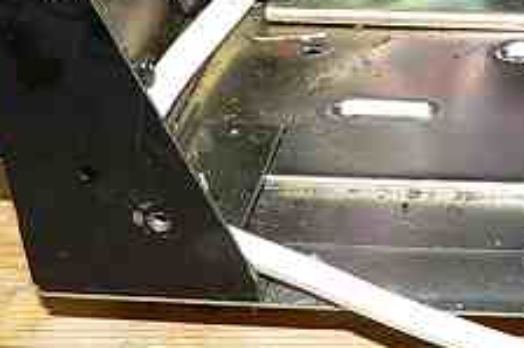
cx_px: 690
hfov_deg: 17.8
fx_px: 1556
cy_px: -128
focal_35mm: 107
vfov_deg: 12.3
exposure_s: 1/30
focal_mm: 6
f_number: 2.8
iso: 100
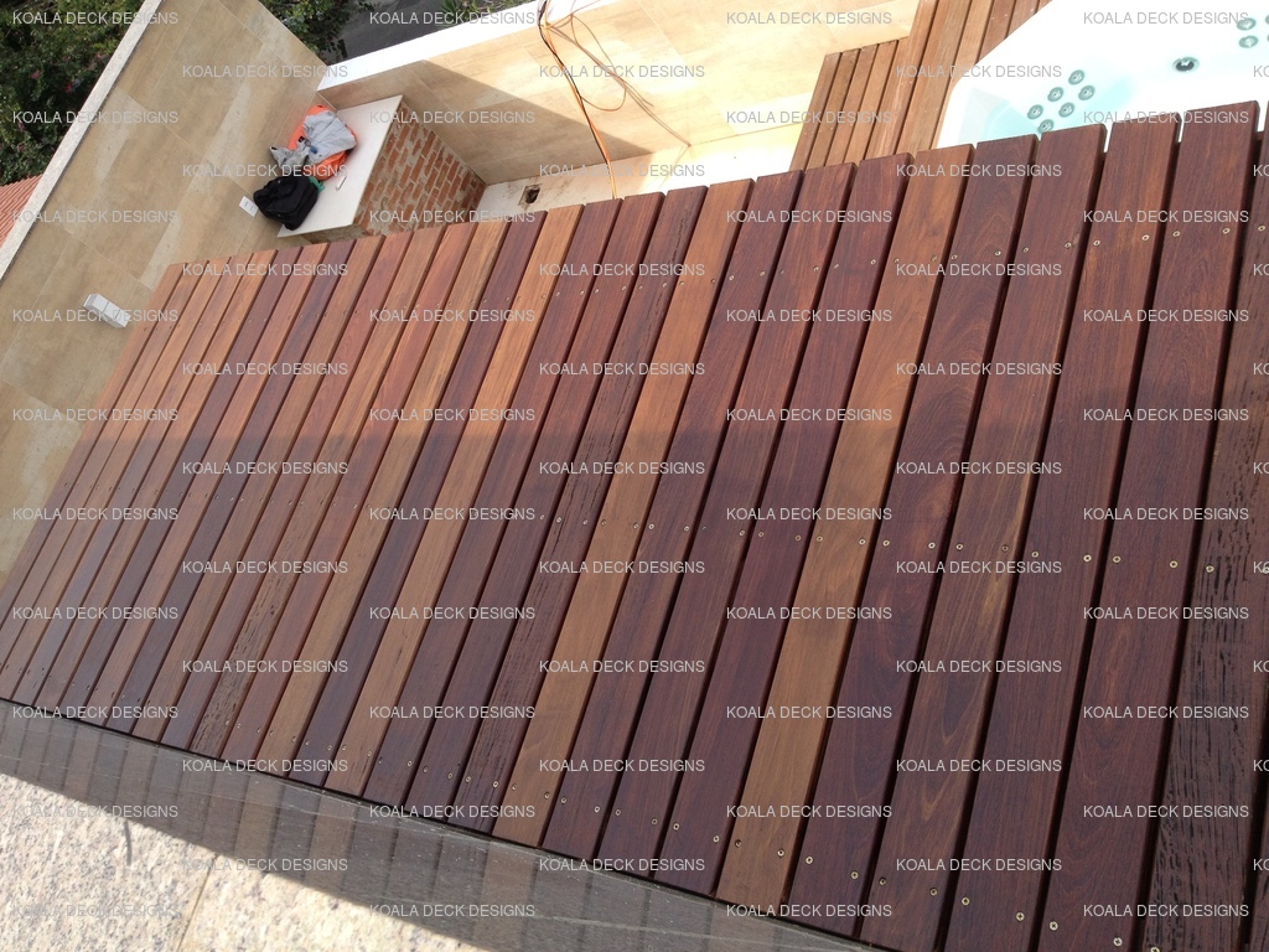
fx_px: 1283
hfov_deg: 52.6
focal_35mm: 35
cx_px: 634
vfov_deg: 40.7
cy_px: 476
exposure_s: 1/836
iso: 50
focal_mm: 4.28
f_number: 2.4
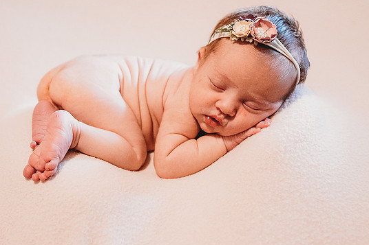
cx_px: 149
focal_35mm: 48
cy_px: 120
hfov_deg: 41.0
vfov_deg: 28.1
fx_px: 492
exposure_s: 1/160
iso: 2500
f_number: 2.2
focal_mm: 24
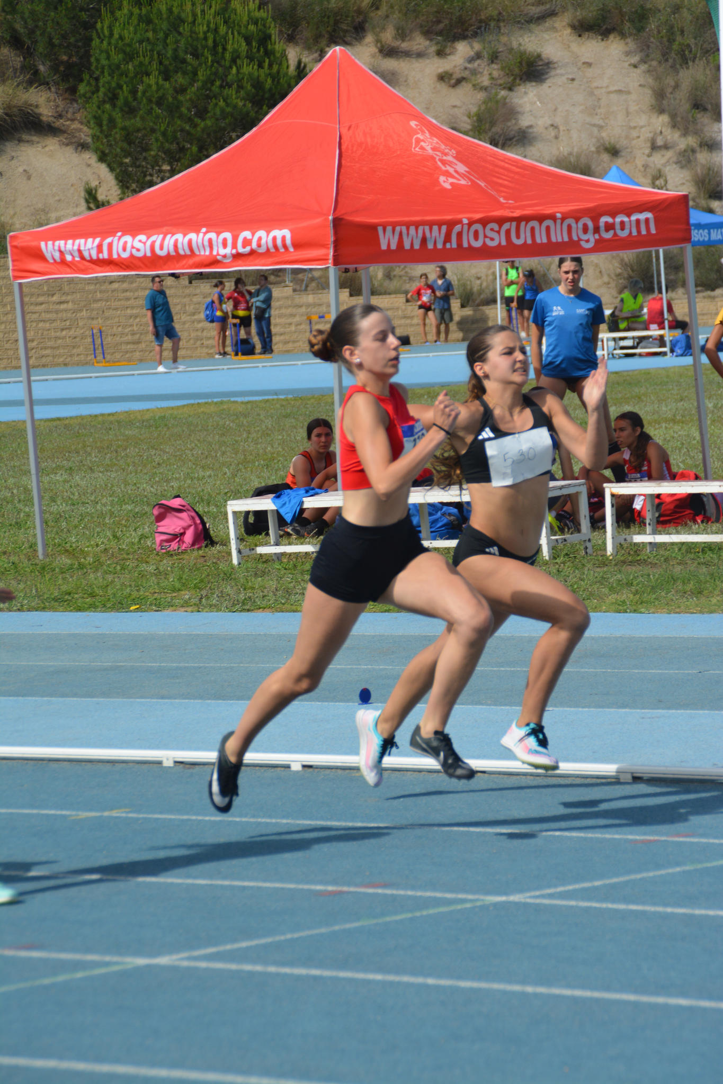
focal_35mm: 180
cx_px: 362
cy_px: 542
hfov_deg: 7.6
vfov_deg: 11.4
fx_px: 5423
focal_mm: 120
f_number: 6.3
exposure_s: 1/1600
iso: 400
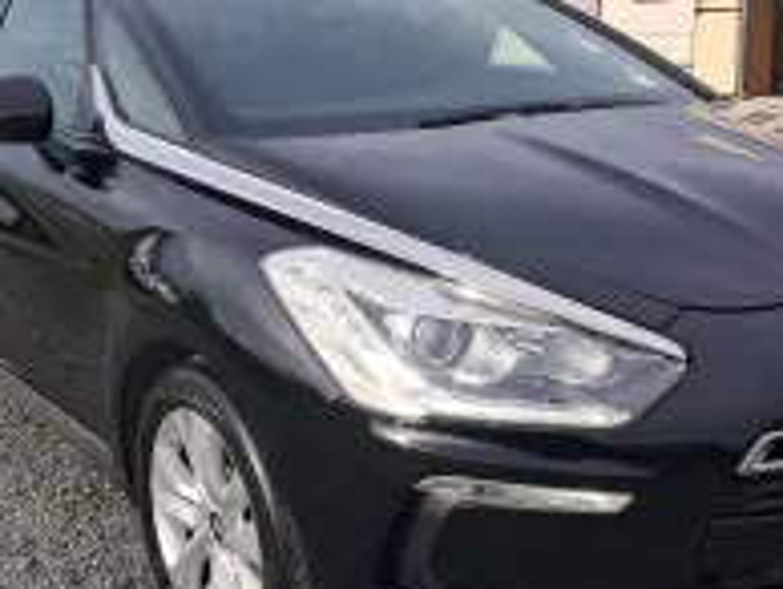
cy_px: 286
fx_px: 1132
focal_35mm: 50
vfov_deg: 29.2
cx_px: 436
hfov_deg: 38.1
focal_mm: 4
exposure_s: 1/397
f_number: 1.8
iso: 50
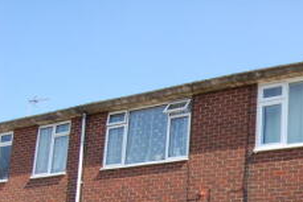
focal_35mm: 56
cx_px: 308
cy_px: 208
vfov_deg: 23.1
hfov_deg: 32.5
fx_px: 472
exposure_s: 1/250
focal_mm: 18
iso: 200
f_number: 8
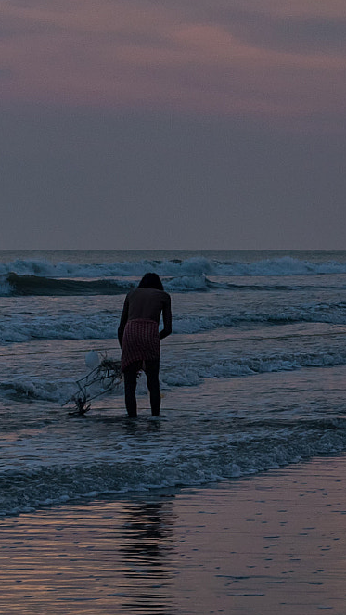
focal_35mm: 182
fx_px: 2968
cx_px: 604
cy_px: 267
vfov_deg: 11.8
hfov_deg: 6.5
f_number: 9
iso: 250
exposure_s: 1/125
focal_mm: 48
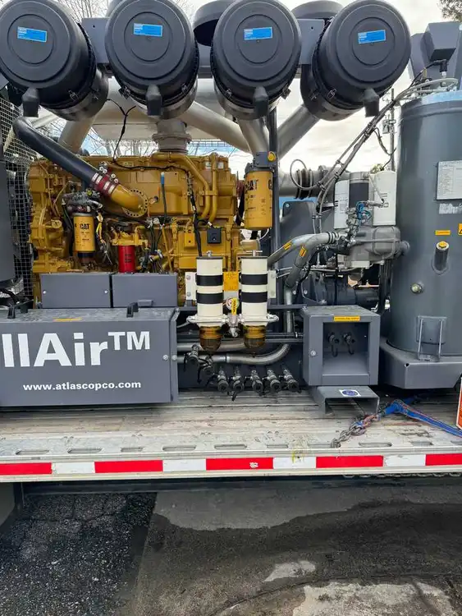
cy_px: 308
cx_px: 231
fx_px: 427
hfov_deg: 56.8
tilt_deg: -9.4
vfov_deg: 71.6
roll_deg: +3.2
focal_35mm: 24
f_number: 1.78
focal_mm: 6.86
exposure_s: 1/484
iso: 80
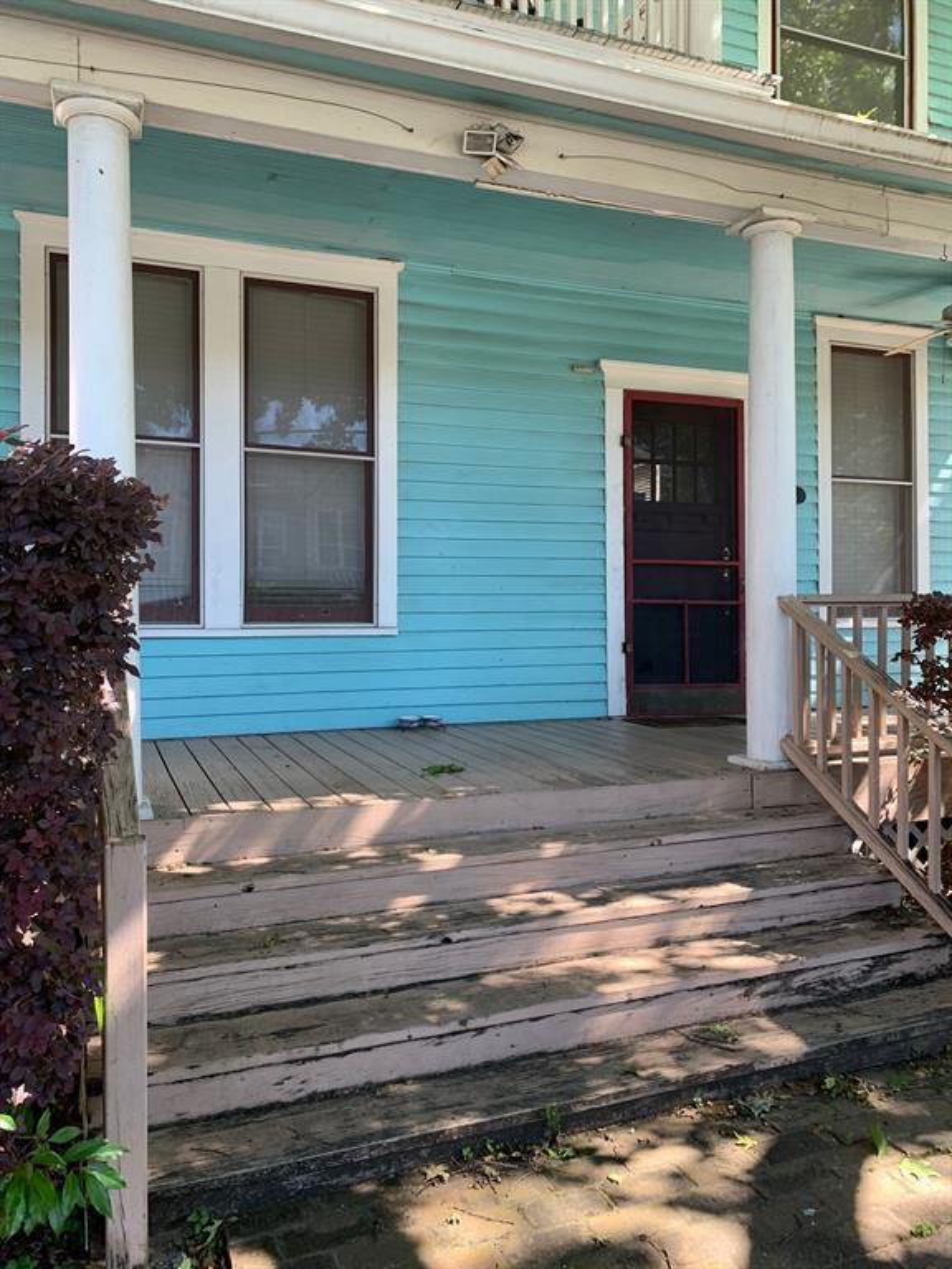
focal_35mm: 26
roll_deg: +1.6
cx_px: 476
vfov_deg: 67.3
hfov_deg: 53.1
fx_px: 953
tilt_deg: +0.5
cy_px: 634
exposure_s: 1/122
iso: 32
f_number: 1.8
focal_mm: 4.25
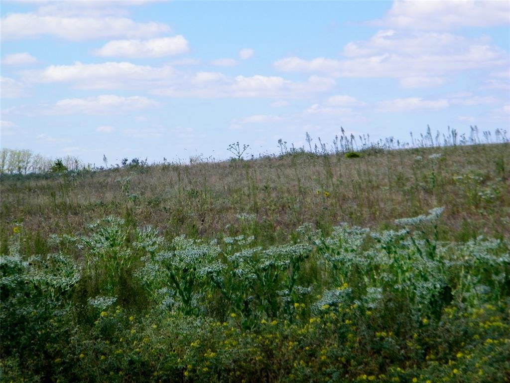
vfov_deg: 9.9
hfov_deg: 13.2
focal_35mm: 150
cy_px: 192
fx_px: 2210
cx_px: 255
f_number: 10
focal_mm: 26.8
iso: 100
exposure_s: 1/200
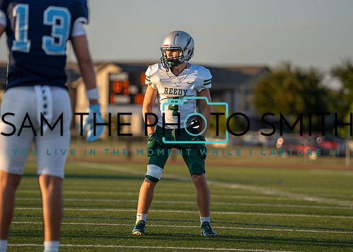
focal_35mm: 222
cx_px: 177
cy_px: 107
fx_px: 2228
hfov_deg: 9.1
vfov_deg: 6.5
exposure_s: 1/4000
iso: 400
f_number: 2.8
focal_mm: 182
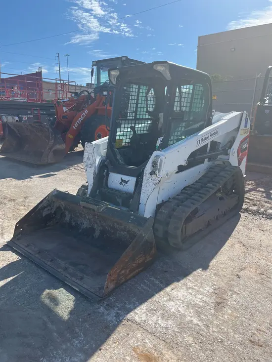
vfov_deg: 67.3
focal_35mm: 26
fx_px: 272
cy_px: 181
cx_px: 136
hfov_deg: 53.1
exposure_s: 1/3215
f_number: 1.6
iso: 50
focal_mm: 5.1
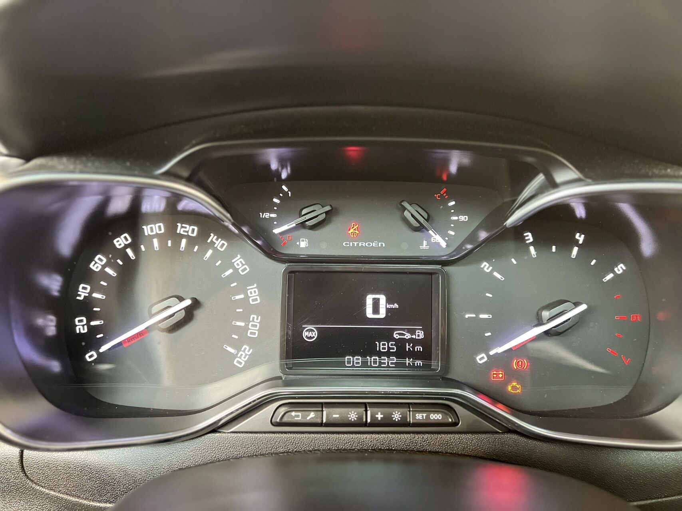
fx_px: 512
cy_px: 256
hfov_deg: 67.3
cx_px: 341
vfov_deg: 53.1
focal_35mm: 26
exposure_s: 1/50
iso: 500
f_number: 1.5
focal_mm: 5.7
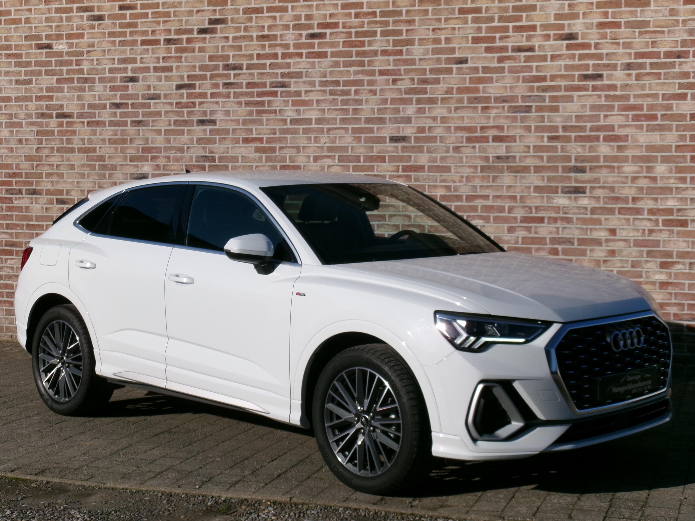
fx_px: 1285
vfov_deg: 22.9
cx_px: 348
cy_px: 260
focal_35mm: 64
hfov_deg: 30.3
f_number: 13.7
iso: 100
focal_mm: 11.5
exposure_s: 1/150
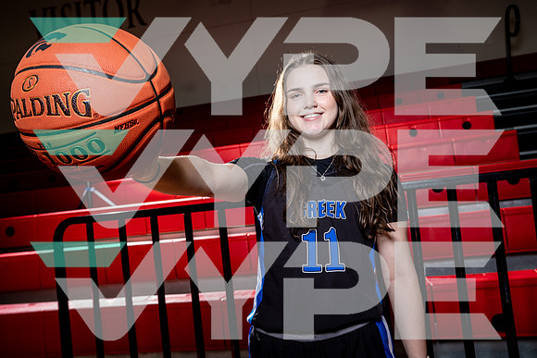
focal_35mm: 33
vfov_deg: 40.0
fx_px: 492
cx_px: 268
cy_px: 179
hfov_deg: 57.2
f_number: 6.3
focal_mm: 33
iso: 320
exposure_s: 1/250
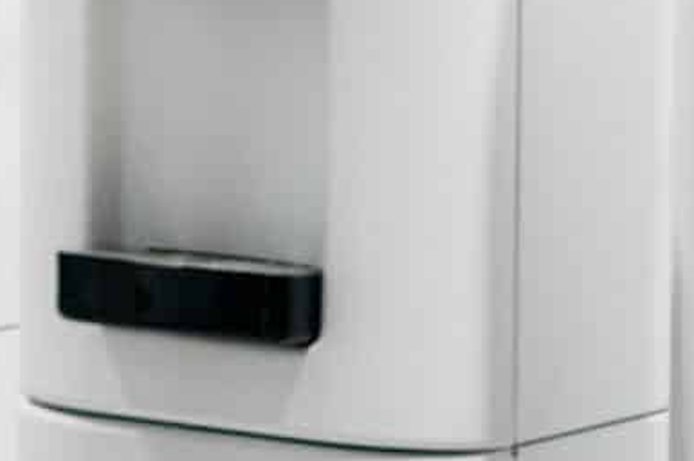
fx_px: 6818
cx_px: -1138
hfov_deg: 5.6
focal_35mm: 354
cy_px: -771
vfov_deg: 3.8
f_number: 3.2
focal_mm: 55
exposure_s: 1/160
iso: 1600
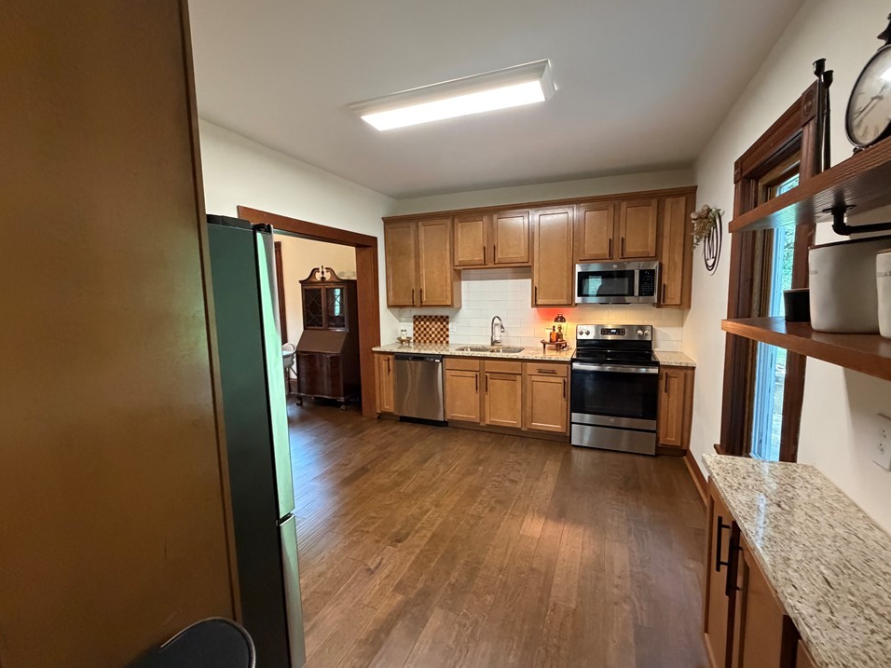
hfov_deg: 98.2
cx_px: 457
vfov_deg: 81.7
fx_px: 386
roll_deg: +2.2
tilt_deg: -6.7
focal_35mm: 15
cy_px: 334
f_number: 2.2
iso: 800
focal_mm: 2.22
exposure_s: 1/60
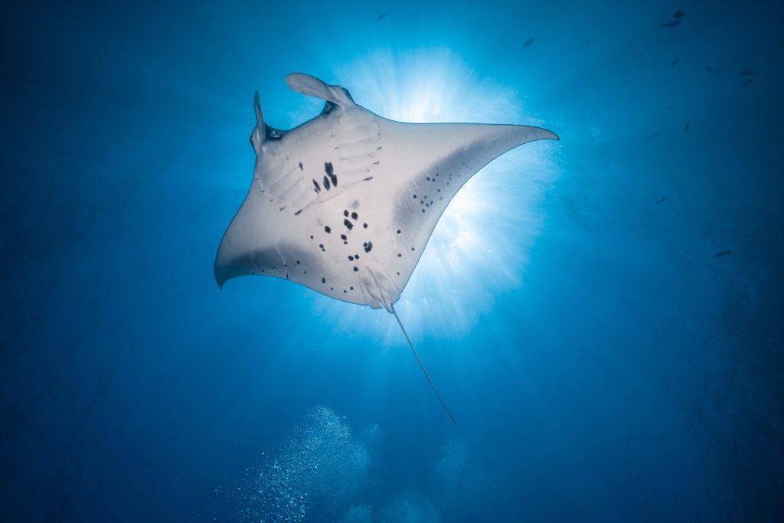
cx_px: 392
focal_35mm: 16
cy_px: 262
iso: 100
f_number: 11
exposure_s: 1/200
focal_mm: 16
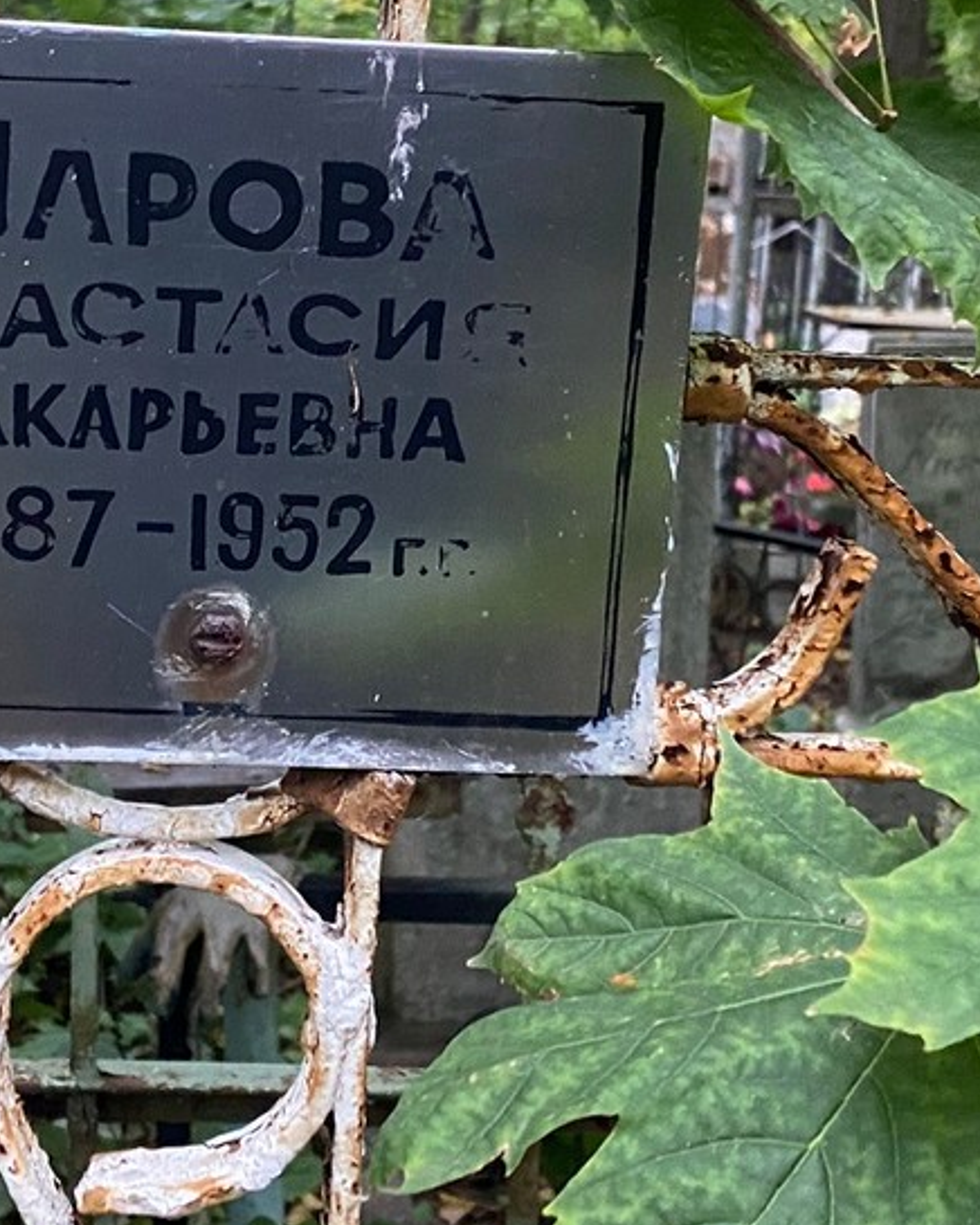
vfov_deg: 28.2
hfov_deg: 22.6
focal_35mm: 67
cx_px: 279
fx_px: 2429
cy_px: 492
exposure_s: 1/57
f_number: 1.8
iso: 500
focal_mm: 4.25
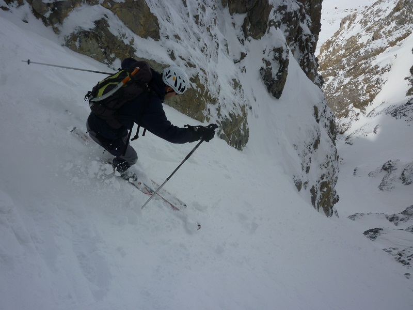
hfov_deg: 60.0
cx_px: 206
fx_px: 358
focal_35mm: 30
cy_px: 155
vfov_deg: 46.8
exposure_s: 1/640
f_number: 7.1
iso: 80
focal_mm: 5.3
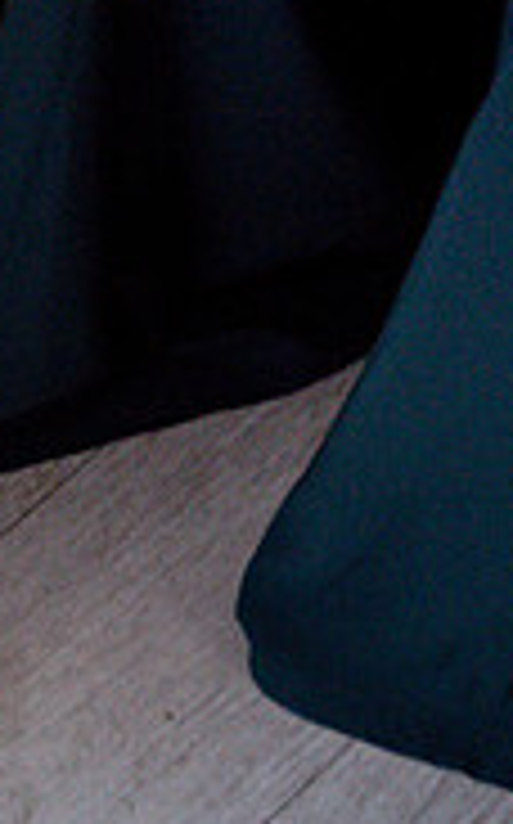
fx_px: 5067
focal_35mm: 226
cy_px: 624
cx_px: -598
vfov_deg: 9.3
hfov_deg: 5.6
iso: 1600
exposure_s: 1/160
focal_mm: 70
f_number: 2.8
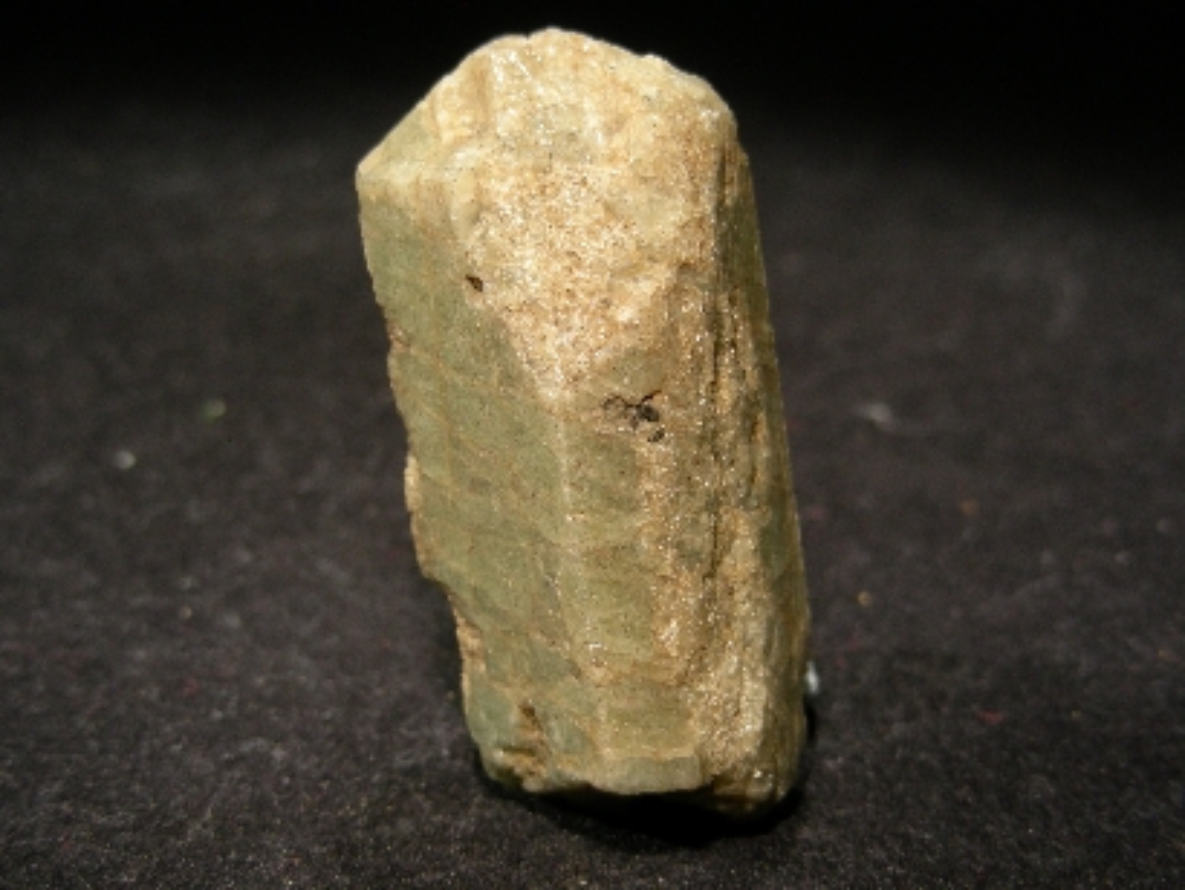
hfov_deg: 24.7
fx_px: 2706
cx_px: 592
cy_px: 445
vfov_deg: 18.7
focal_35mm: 79
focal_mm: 13.2
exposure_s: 1/25
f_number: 3.5
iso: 50
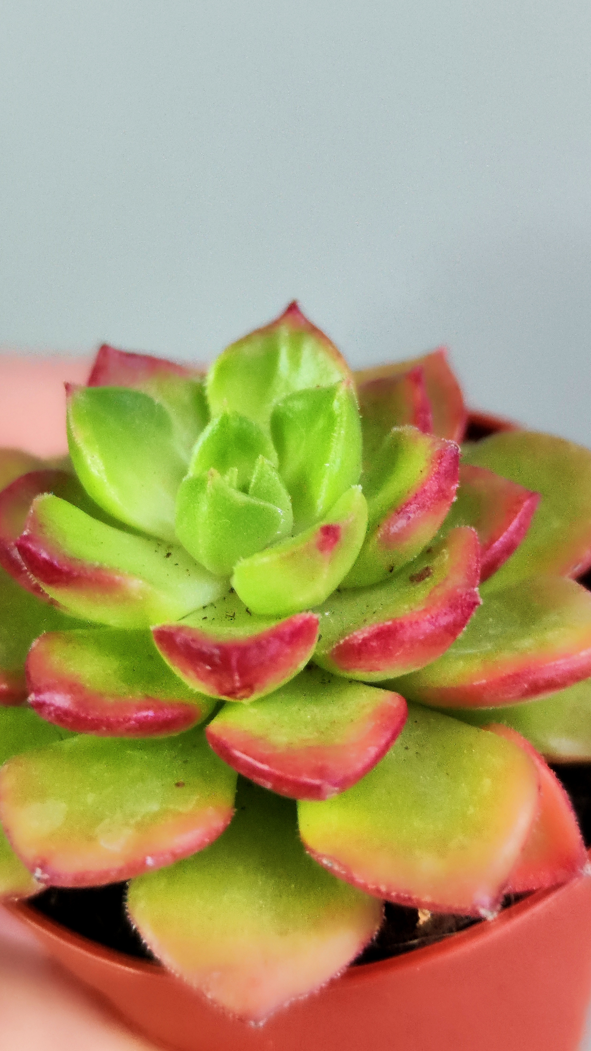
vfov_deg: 71.9
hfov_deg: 44.4
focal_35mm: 26
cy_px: 512
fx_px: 724
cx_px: 292
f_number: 1.69
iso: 5600
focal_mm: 7.01
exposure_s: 1/212
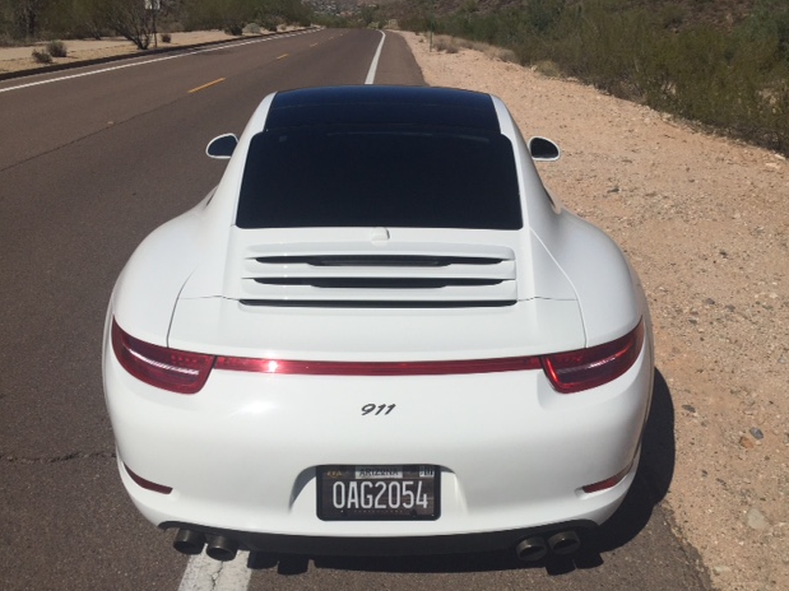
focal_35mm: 30
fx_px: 684
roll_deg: -1.9
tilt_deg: -21.0
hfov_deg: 60.0
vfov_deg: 46.8
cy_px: 302
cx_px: 402
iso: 32
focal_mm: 4.15
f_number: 2.2
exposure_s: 1/7937
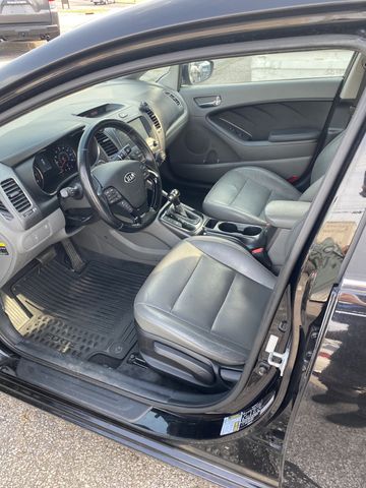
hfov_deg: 53.1
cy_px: 244
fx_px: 367
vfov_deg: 67.3
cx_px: 183
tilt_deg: -33.6
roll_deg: +4.9
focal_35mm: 26
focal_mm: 4.25
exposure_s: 1/122
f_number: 1.8
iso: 64
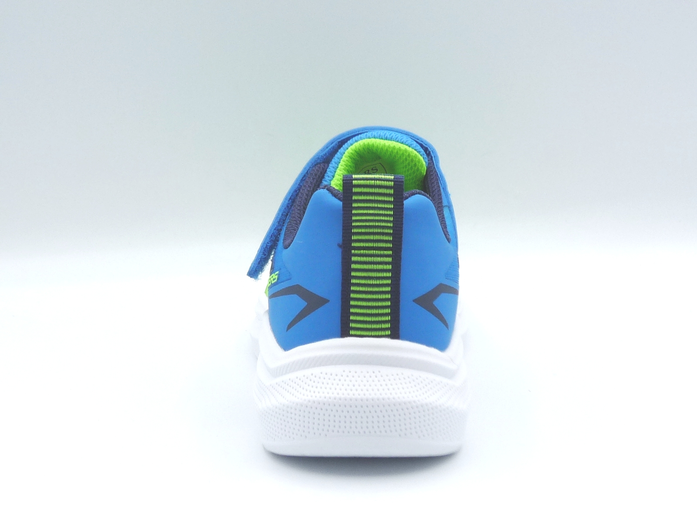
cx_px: 348
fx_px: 1329
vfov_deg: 22.3
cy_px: 262
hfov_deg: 29.4
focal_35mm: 66
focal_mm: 6.6
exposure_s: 1/250
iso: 100
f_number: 5
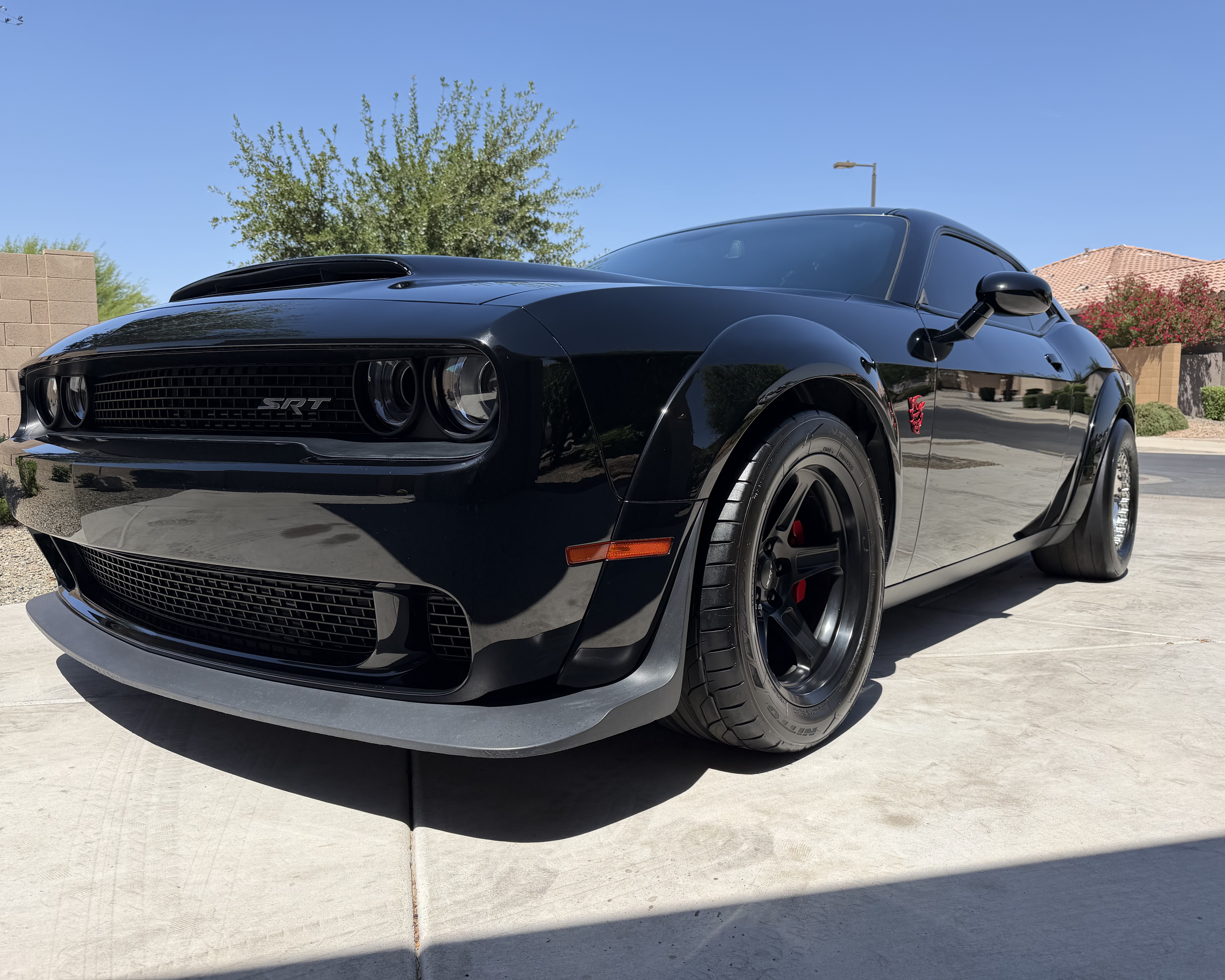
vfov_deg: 56.8
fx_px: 906
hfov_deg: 68.1
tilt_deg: -6.8
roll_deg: -0.9
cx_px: 629
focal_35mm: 25
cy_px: 490
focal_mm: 6.76
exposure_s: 1/4405
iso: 80
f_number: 1.78
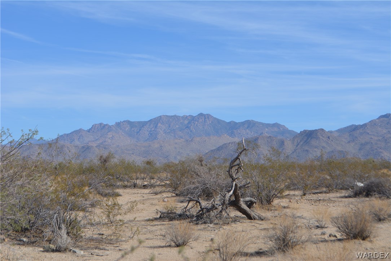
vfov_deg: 16.6
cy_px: 130
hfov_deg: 24.6
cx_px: 196
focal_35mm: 82
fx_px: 896
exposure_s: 1/320
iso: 100
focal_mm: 55
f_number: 9
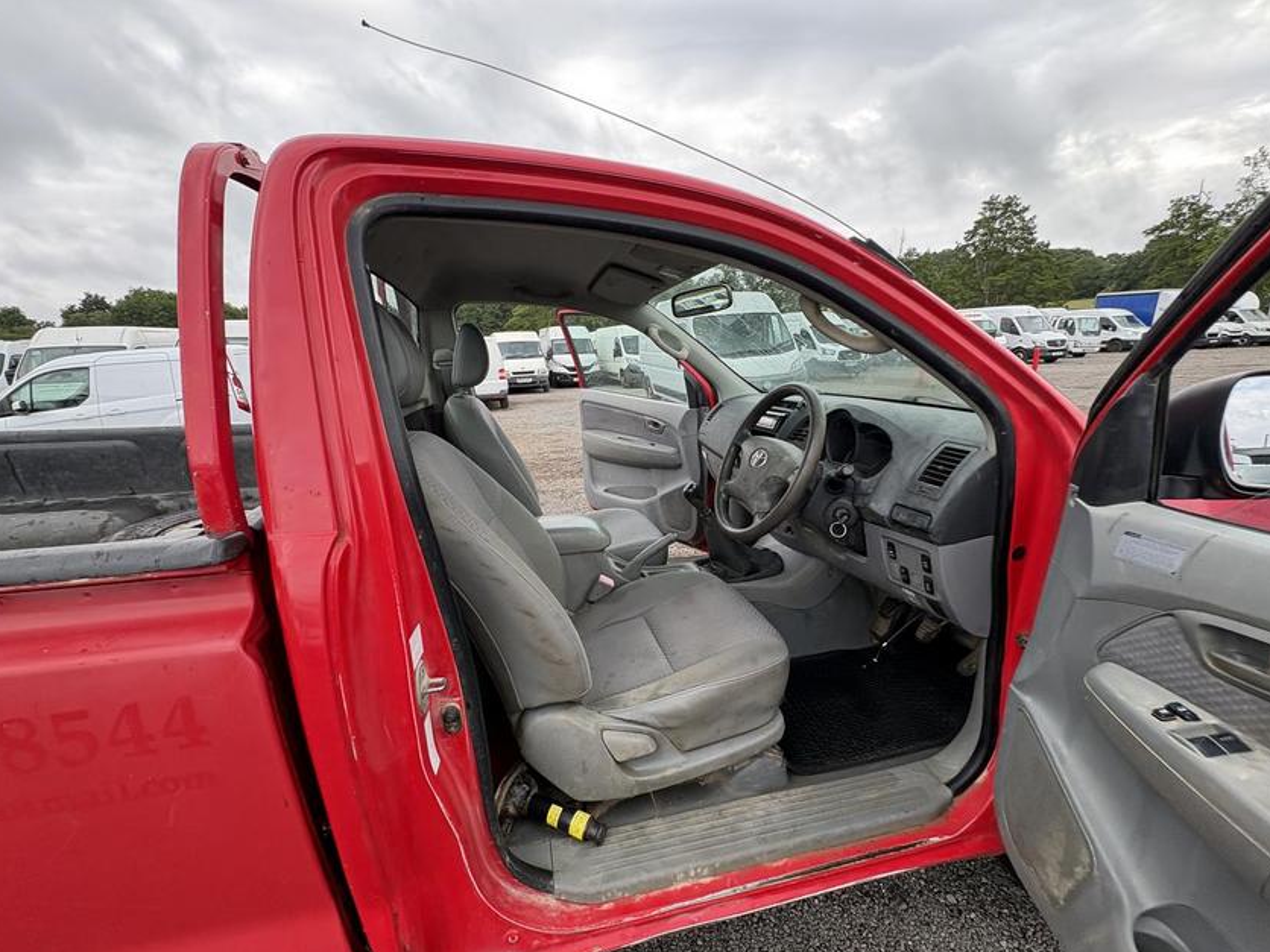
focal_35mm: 15
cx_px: 647
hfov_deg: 98.2
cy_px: 507
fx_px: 550
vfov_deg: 81.6
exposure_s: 1/99
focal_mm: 2.22
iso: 40
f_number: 2.2
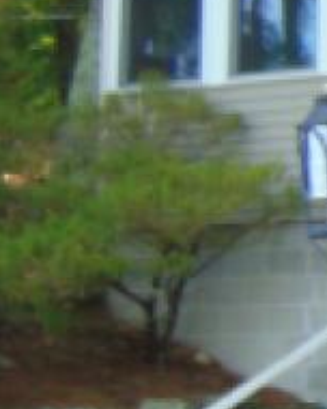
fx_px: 2480
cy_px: 72
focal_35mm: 205
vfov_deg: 9.4
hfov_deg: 6.8
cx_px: 996
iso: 80
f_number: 3.3
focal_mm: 6.9
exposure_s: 1/50
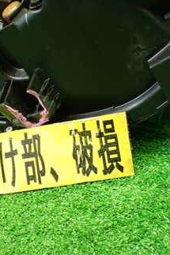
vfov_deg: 34.5
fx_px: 411
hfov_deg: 23.0
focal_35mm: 58
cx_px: 32
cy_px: 133
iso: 800
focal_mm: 5.4
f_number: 2.3
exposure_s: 1/80
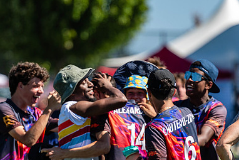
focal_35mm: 455
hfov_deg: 4.5
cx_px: 124
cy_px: 98
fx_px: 3022
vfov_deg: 3.0
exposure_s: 1/2000
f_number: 3.2
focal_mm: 200
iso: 100
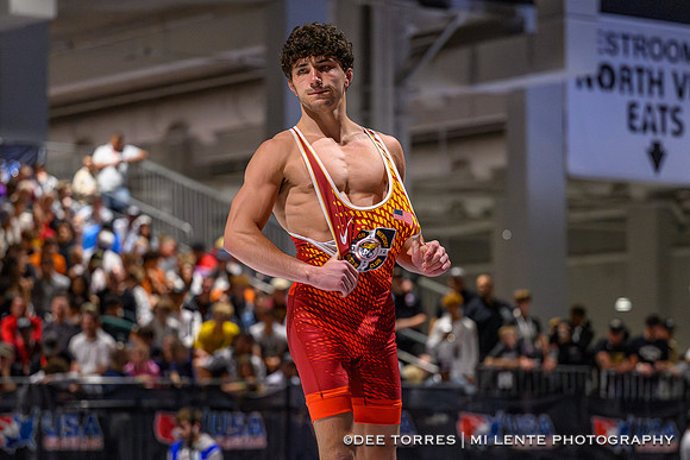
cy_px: 278
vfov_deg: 10.9
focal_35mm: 125
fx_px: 2402
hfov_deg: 16.3
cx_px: 312
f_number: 2.8
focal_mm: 95
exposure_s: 1/800
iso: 8000
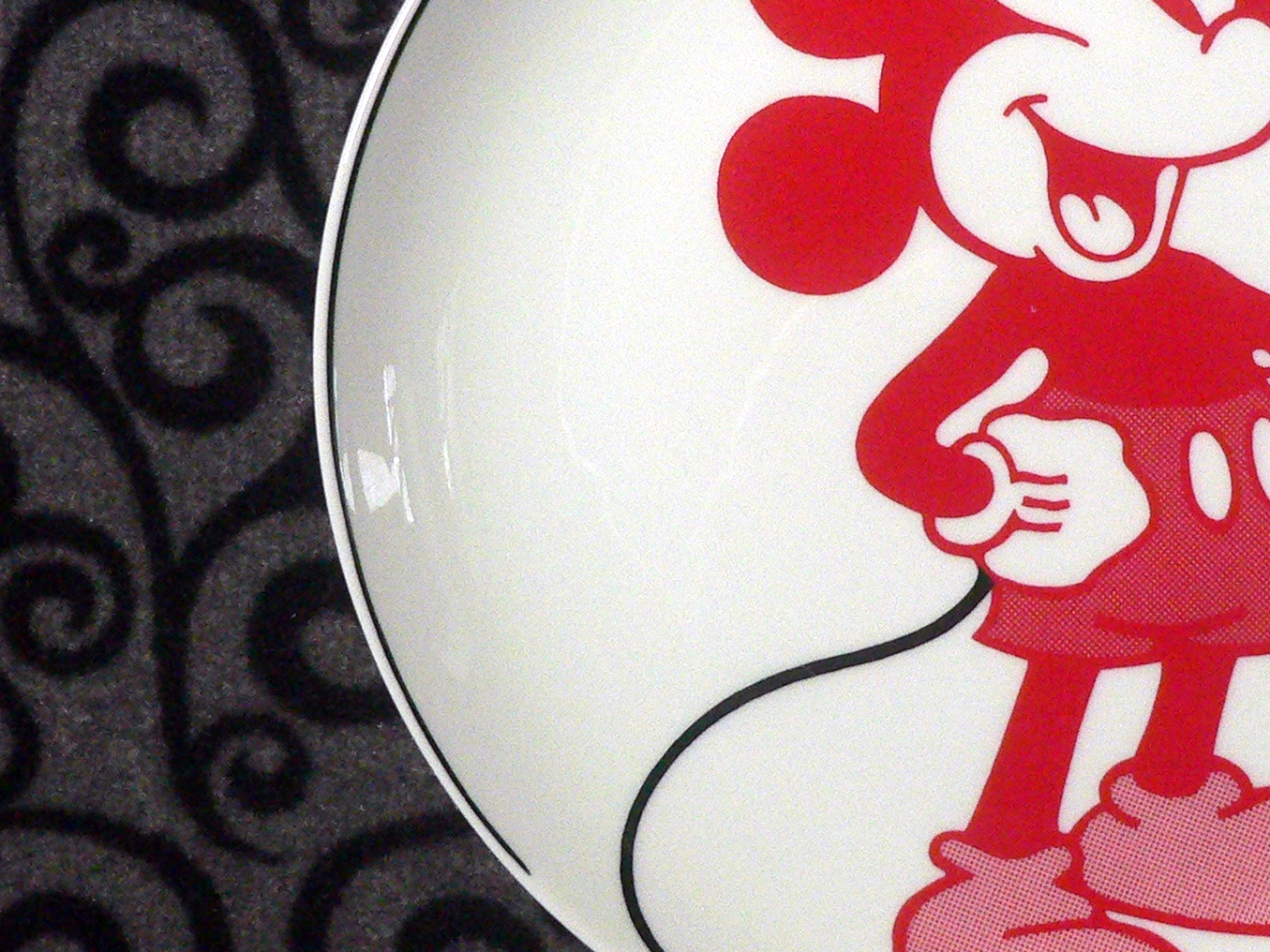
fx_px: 2495
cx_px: 1103
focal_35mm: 68
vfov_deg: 21.6
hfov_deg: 27.7
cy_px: 379
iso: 400
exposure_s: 1/40
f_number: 2.8
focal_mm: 6
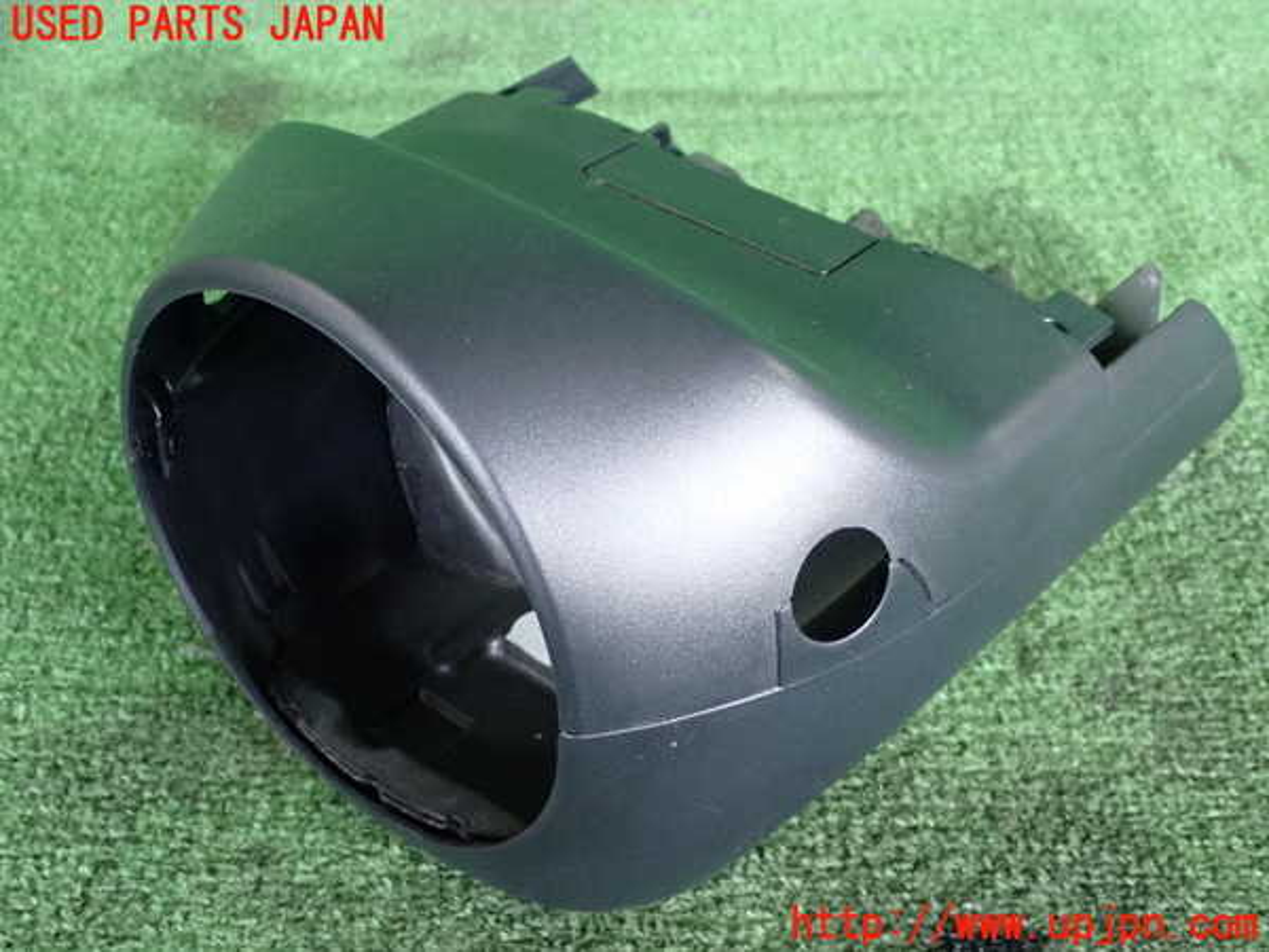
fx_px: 1833
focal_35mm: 50
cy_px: 476
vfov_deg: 29.1
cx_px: 634
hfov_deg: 38.2
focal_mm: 9.01
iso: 1250
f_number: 3.2
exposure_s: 1/125
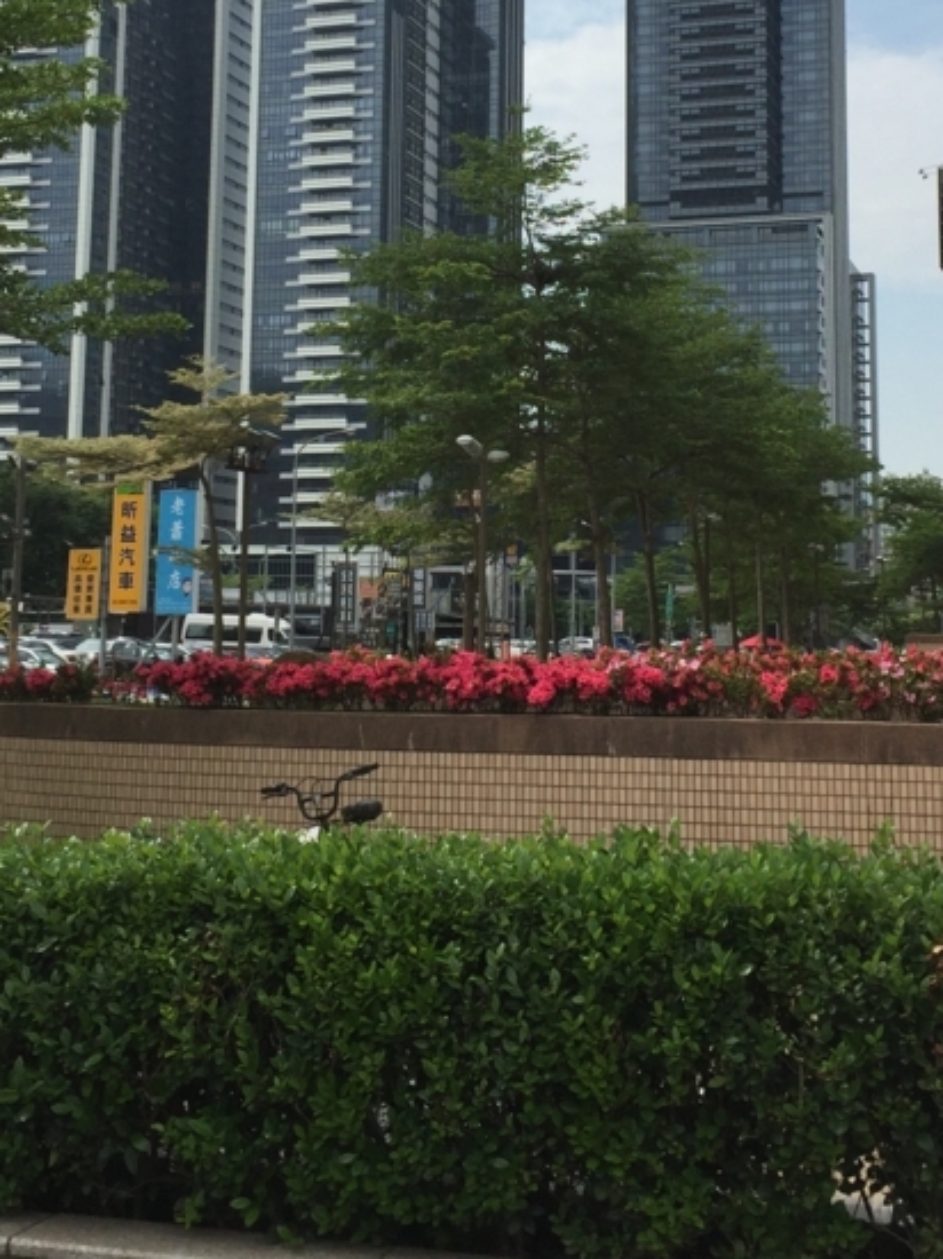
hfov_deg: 27.0
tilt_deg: +14.2
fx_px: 1963
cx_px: 476
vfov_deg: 34.8
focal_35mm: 54
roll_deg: +0.1
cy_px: 311
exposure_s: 1/2825
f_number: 2.2
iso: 32
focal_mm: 4.15
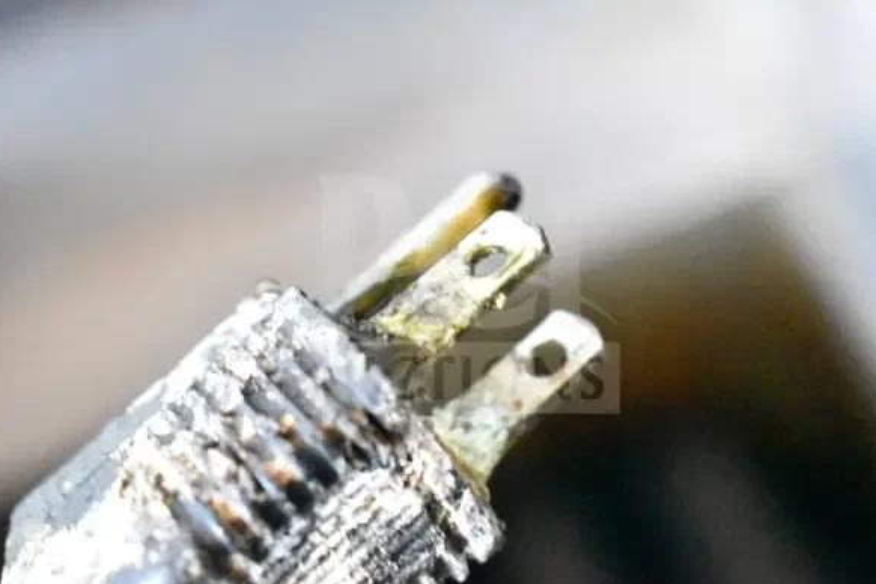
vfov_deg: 15.8
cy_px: 294
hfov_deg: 23.5
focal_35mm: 87
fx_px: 2105
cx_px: 450
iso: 25600
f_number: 5.6
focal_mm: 55
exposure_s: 1/80
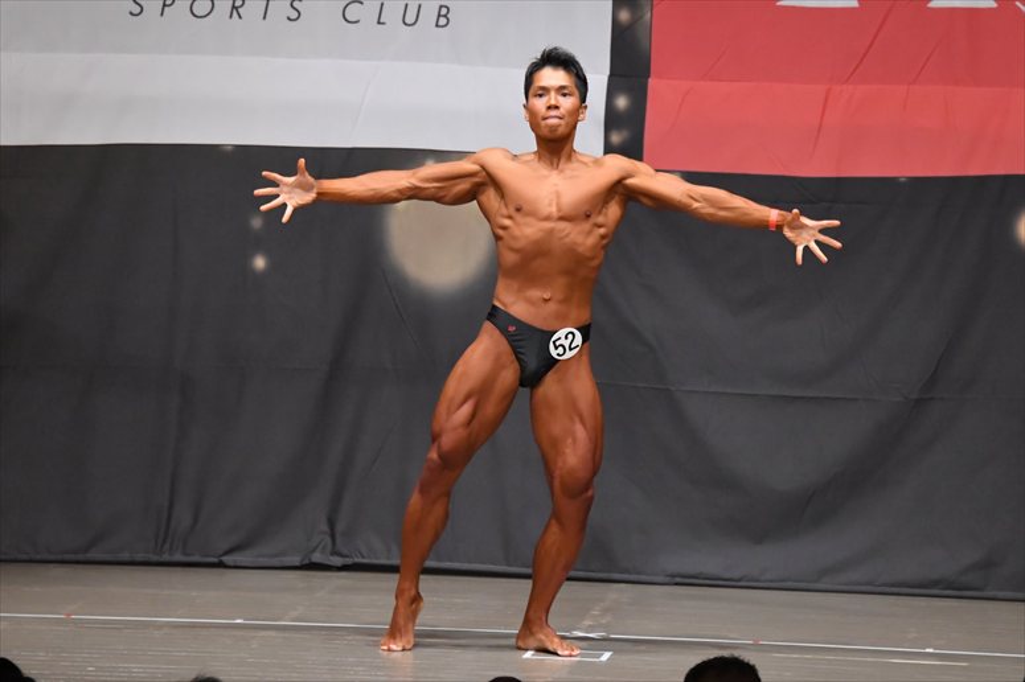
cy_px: 341
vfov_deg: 6.1
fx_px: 6403
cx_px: 512
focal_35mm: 225
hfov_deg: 9.2
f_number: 5.6
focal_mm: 150
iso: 6400
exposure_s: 1/400
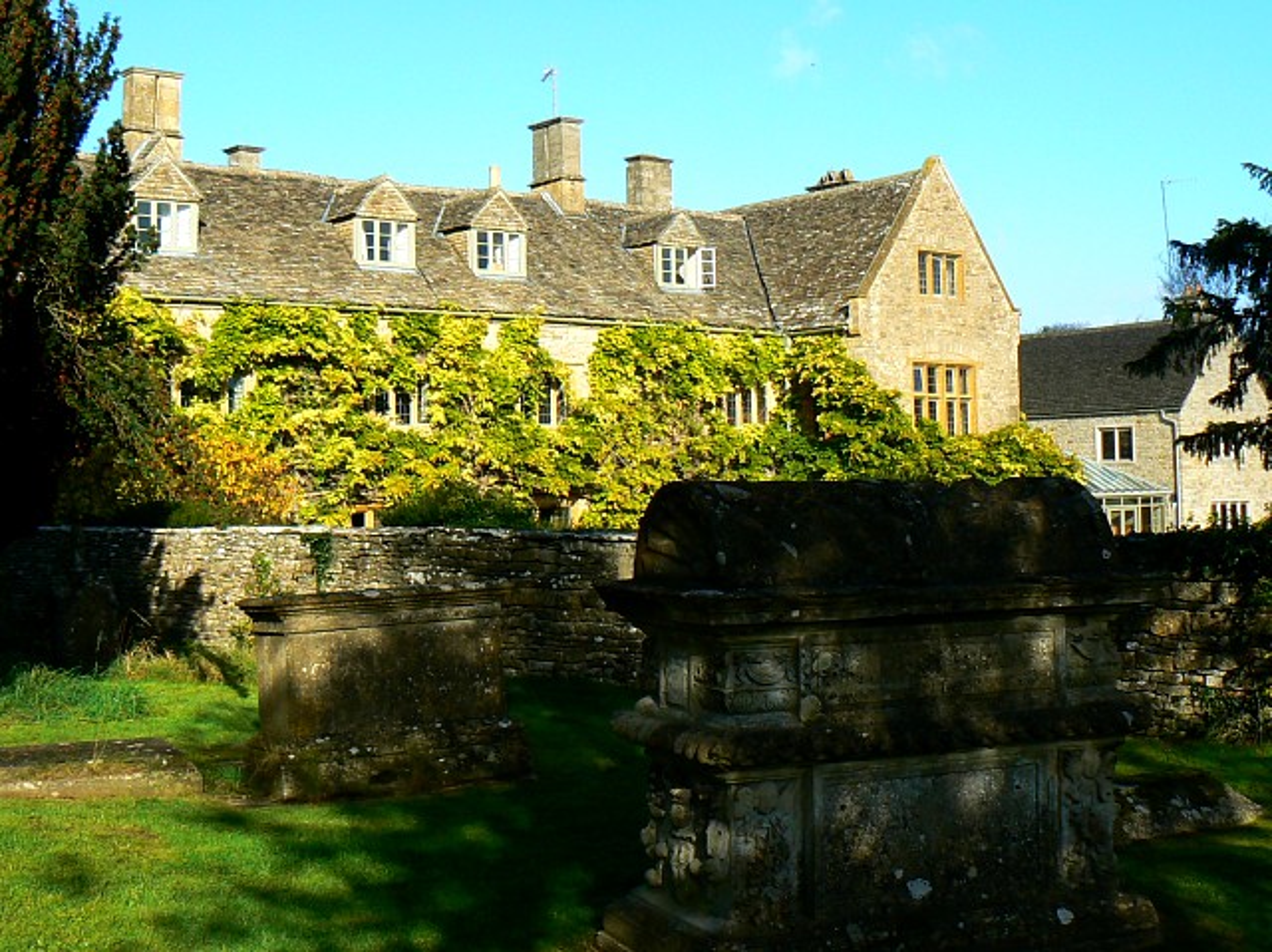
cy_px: 476
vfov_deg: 39.6
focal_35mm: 36
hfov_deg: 51.4
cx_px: 636
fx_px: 1322
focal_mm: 6
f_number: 5.6
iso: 80
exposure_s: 1/400
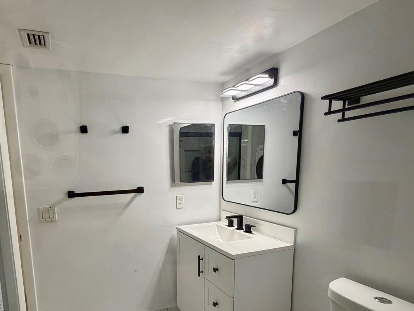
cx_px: 147
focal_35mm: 21
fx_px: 251
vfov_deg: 62.2
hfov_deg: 77.1
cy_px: 201
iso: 250
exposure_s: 1/120
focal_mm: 2.22
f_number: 2.2
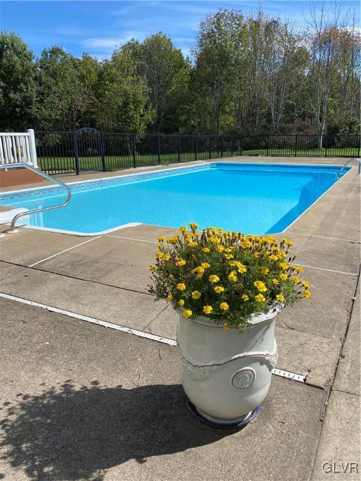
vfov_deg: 67.3
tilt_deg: -14.9
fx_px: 362
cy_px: 240
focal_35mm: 26
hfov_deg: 53.1
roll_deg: -0.1
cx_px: 180
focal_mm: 4.25
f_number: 1.8
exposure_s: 1/3300
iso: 32
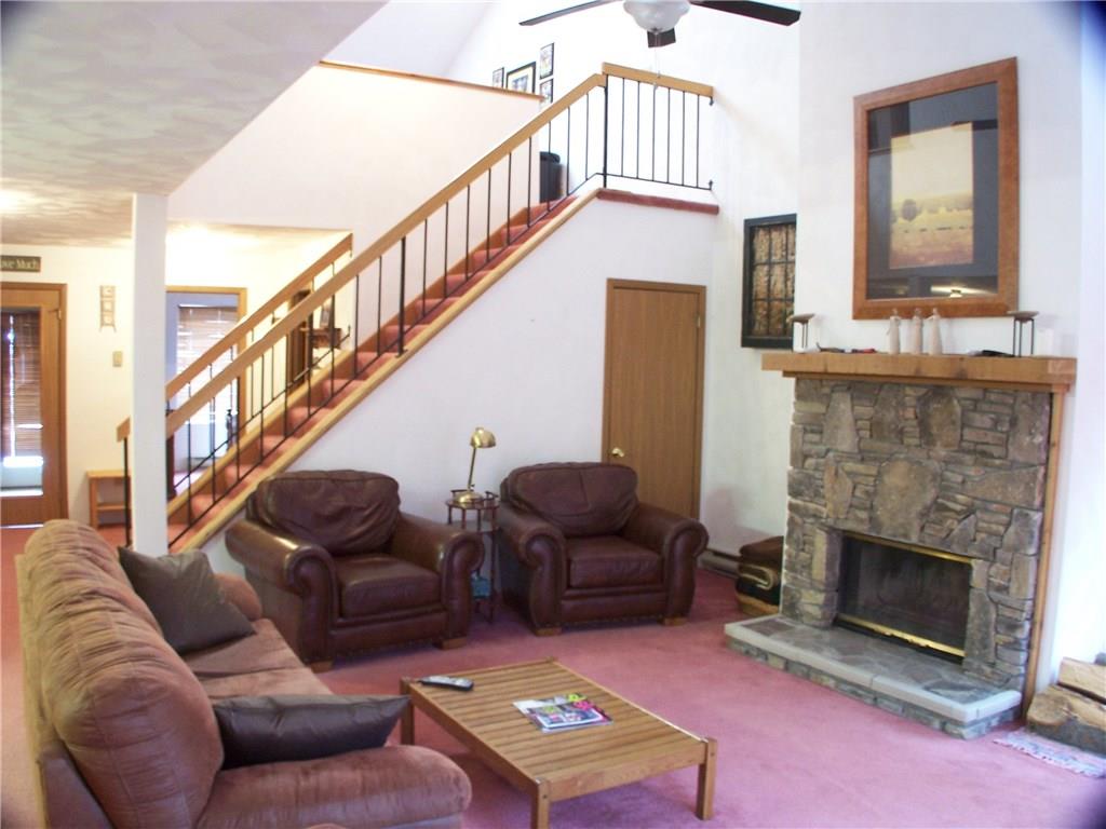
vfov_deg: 37.7
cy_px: 414
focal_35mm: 38
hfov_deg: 49.0
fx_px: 1214
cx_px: 553
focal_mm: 6.3
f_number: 2.8
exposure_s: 1/3
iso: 140
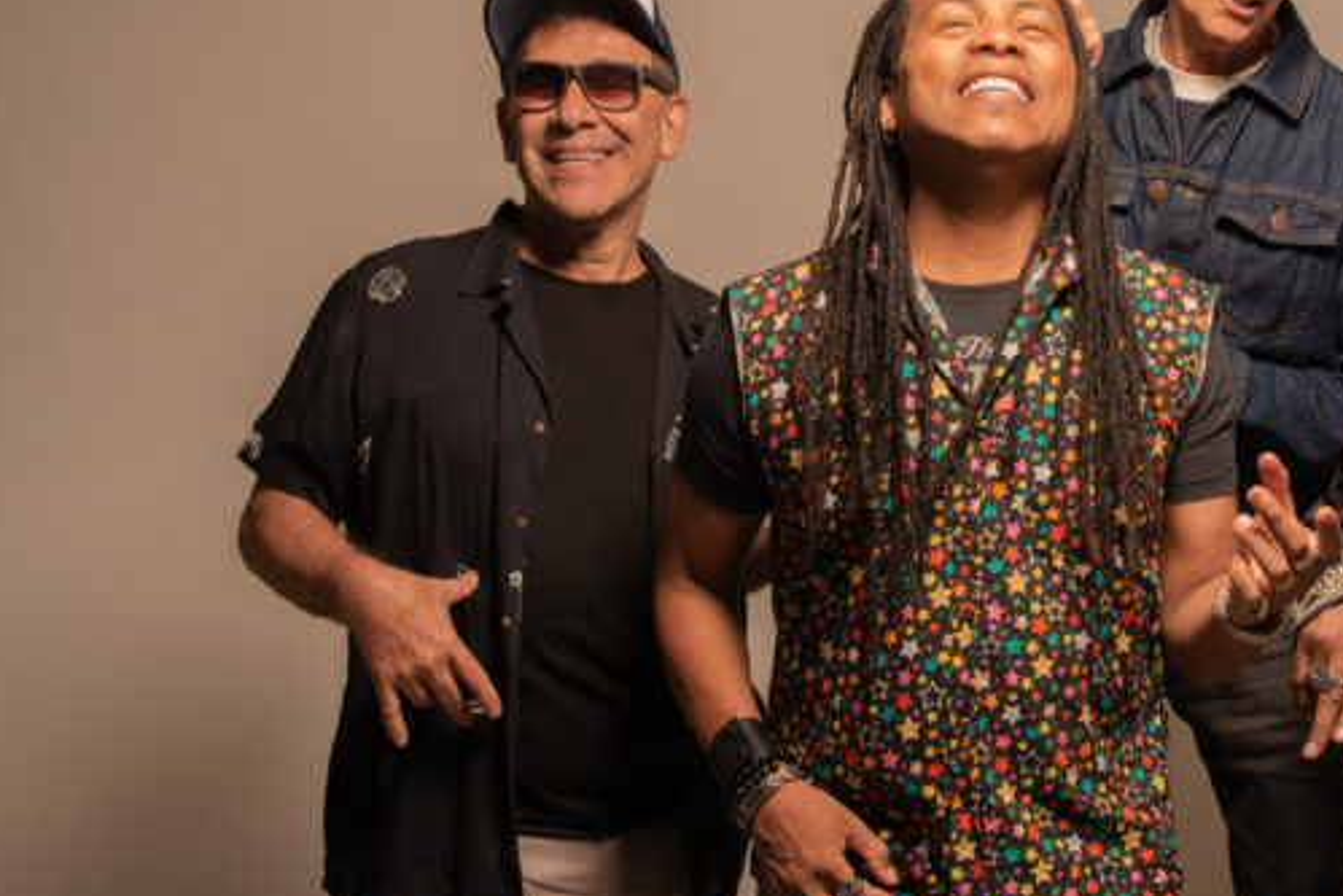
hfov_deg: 26.0
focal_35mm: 77
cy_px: 335
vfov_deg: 17.7
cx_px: 1017
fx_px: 2873
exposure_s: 1/125
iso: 200
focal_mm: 50
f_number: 13
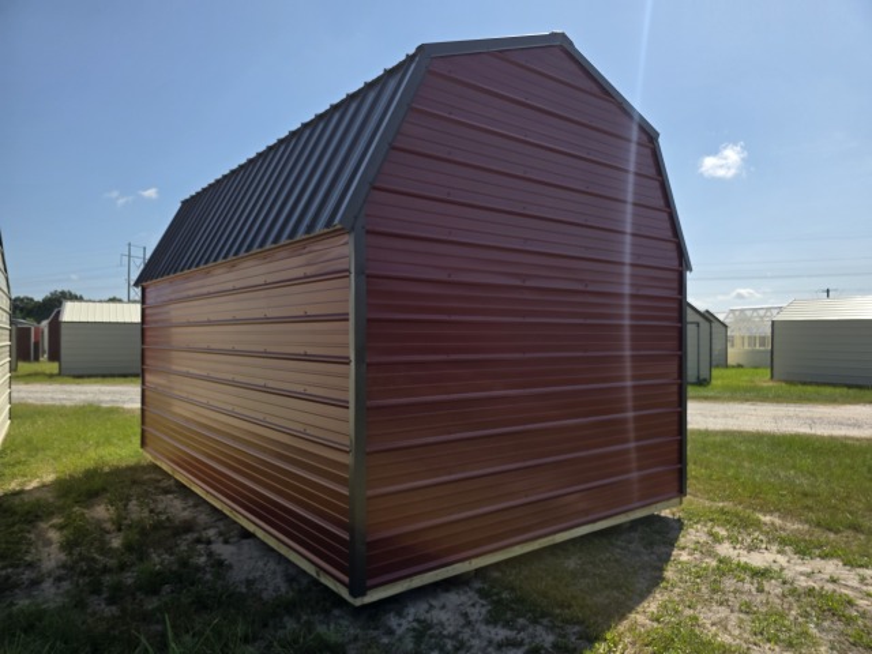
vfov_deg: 58.9
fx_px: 579
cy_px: 327
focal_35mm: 23
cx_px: 436
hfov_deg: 73.9
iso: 80
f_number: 1.7
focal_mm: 6.3
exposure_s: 1/5958
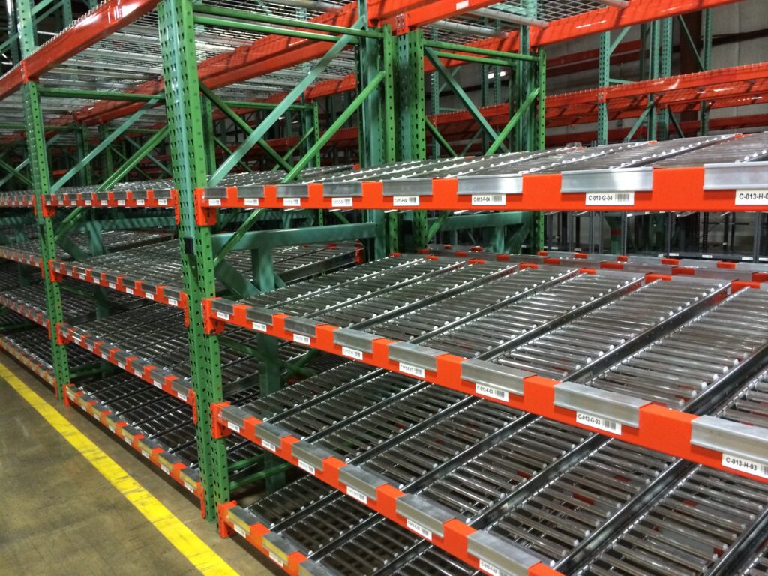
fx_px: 666
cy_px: 288
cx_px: 384
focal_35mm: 30
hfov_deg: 60.0
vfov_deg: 46.8
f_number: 2.2
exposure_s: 1/17
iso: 320
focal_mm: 4.12
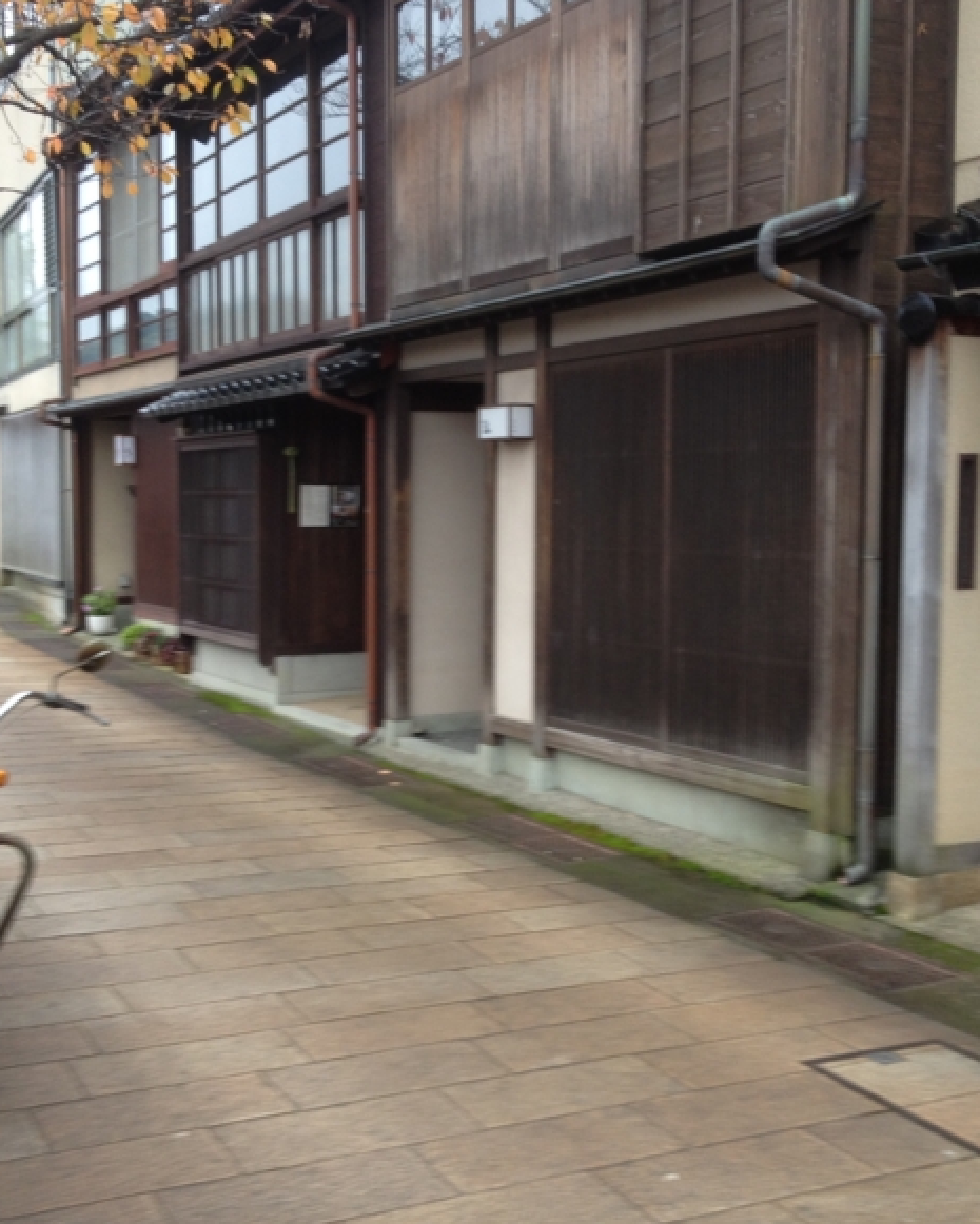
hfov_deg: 32.1
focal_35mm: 47
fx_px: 1704
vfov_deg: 39.5
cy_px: 611
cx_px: 483
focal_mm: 4.28
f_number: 2.4
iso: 64
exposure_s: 1/40
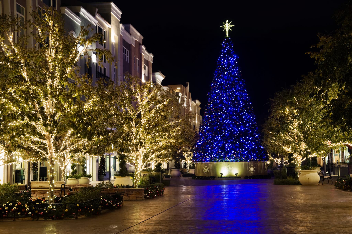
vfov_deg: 21.9
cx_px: 176
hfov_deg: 32.4
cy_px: 117
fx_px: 606
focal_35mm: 62
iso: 100
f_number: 11
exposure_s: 6
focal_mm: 62
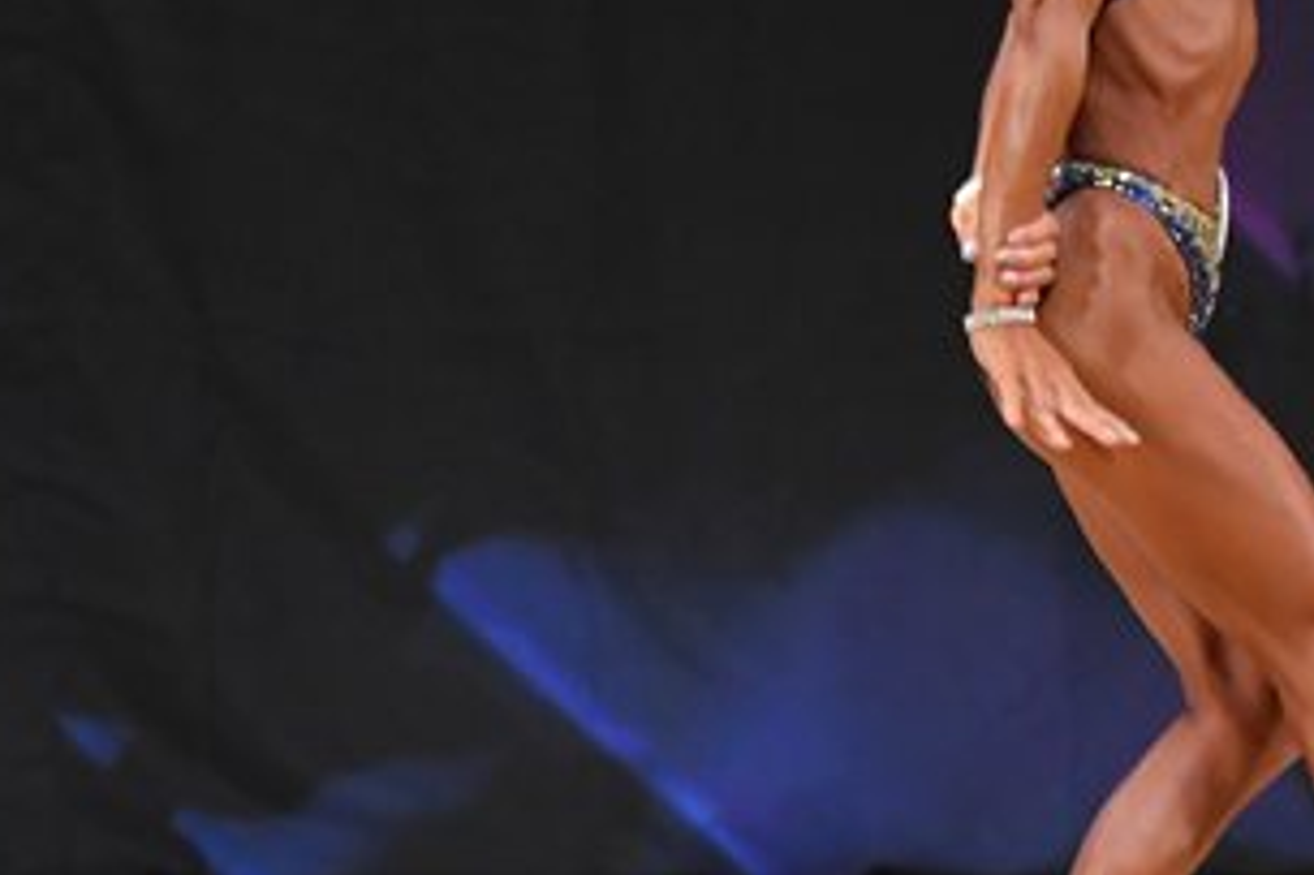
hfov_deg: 2.7
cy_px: 336
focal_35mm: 763
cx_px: 1402
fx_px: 27833
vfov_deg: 1.8
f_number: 5.6
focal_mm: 200
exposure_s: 1/400
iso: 2800
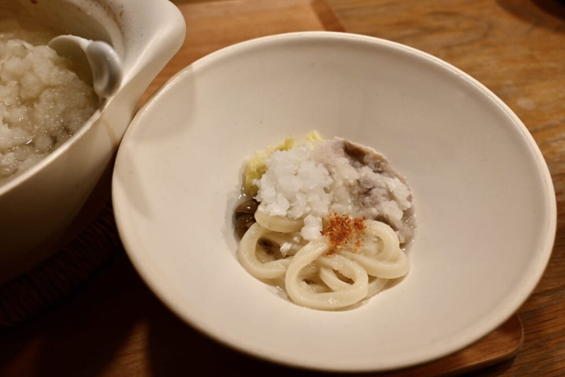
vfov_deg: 42.7
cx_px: 282
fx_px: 483
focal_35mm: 31
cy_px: 188
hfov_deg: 60.7
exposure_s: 1/125
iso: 720
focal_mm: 20.5
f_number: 3.8
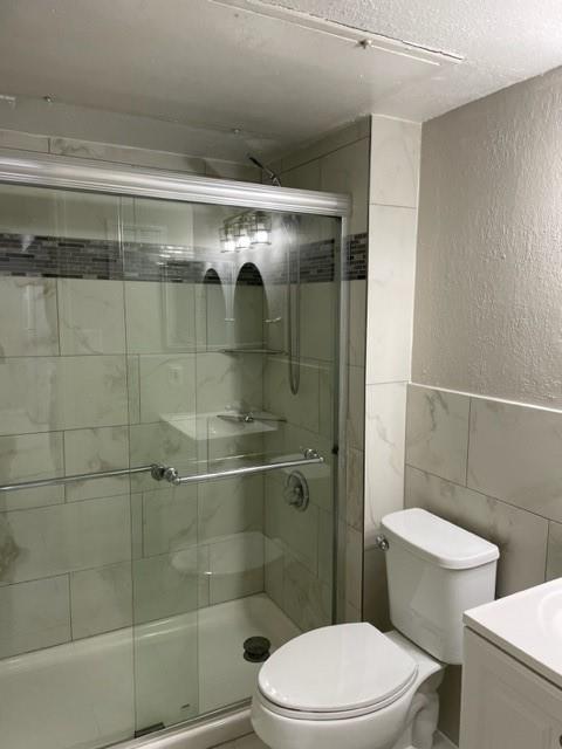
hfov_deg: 53.1
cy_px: 374
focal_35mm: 26
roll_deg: -0.5
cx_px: 281
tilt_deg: -6.4
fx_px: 563
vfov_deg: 67.3
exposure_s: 1/120
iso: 100
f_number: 1.6
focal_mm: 4.2
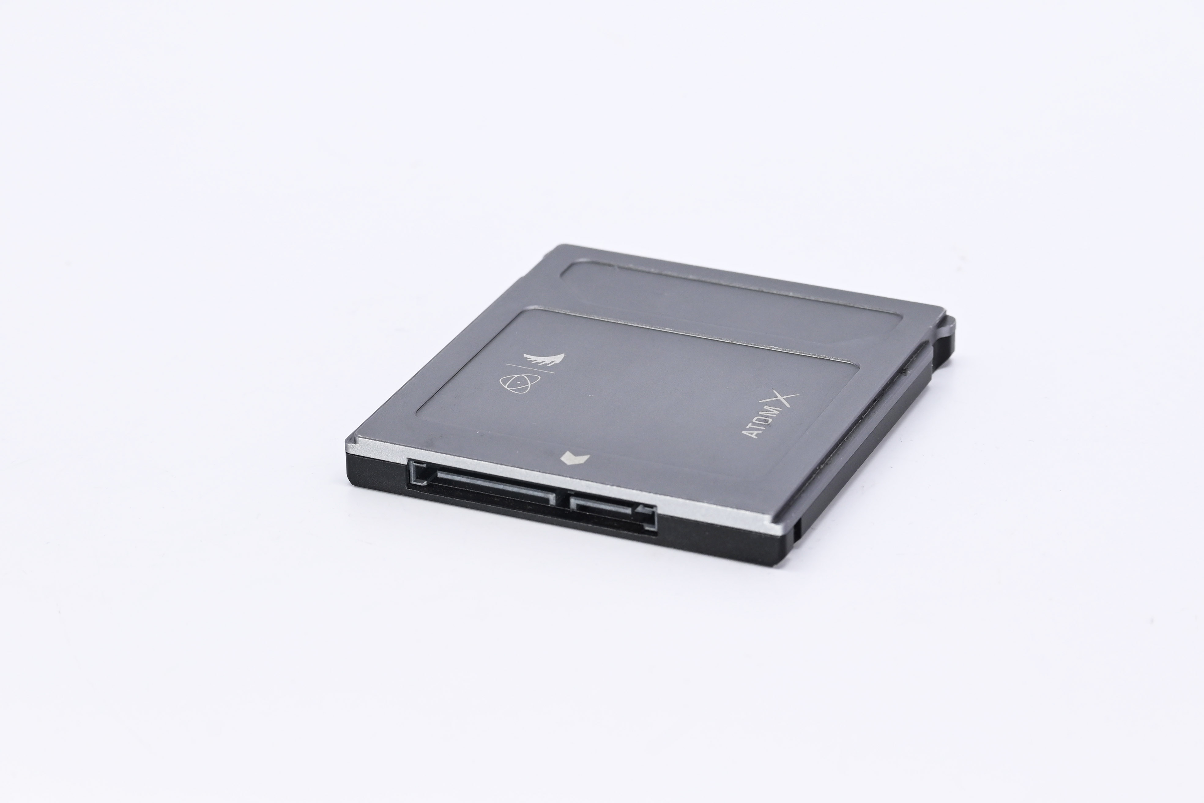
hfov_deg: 17.3
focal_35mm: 118
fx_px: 3946
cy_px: 402
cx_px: 602
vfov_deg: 11.6
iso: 500
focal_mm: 79
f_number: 9
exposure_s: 1/200
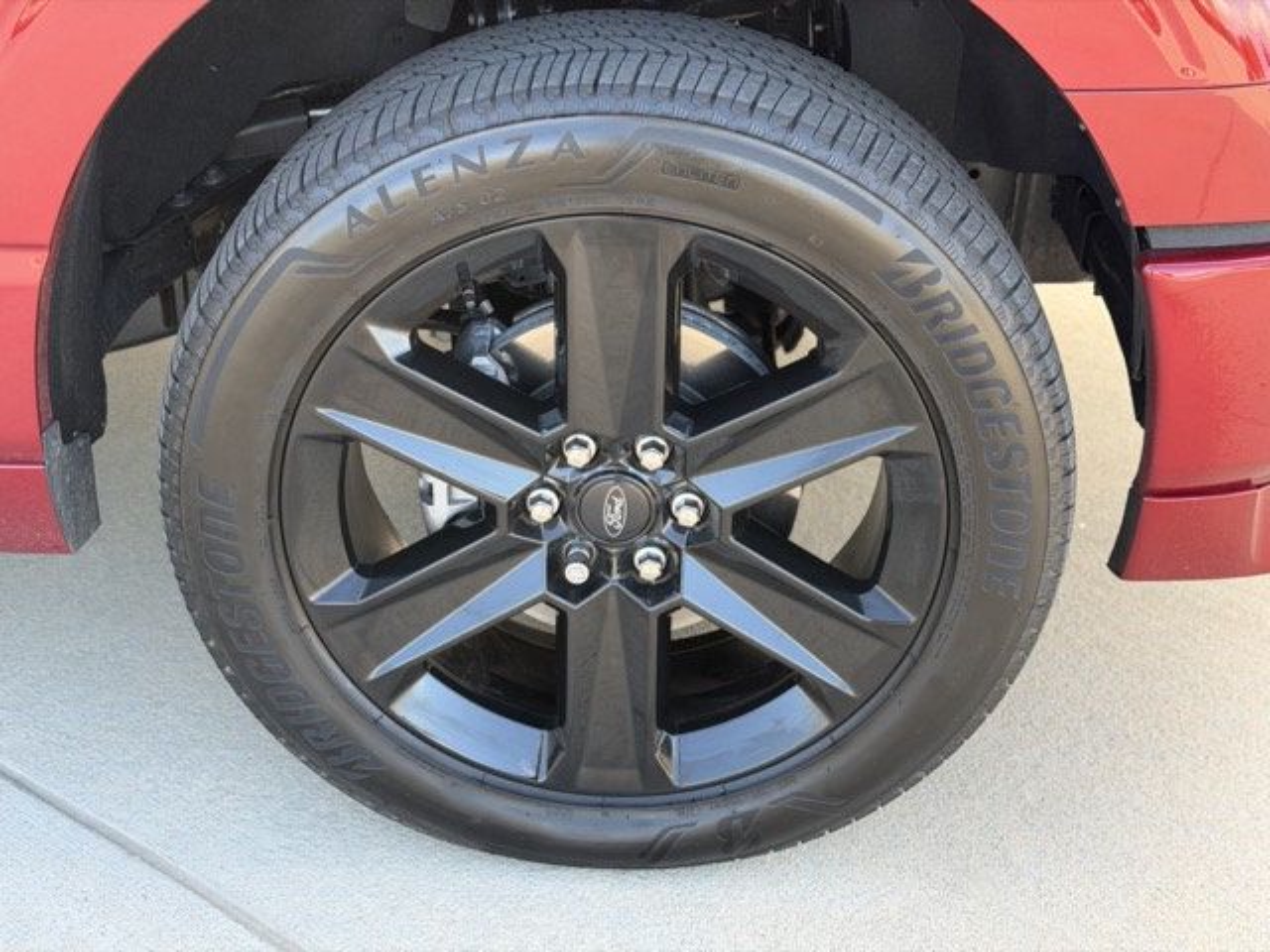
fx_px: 1761
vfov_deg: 30.3
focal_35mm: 48
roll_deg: +0.8
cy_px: 476
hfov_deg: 39.7
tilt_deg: -27.5
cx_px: 635
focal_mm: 6.76
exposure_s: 1/129
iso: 100
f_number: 1.78
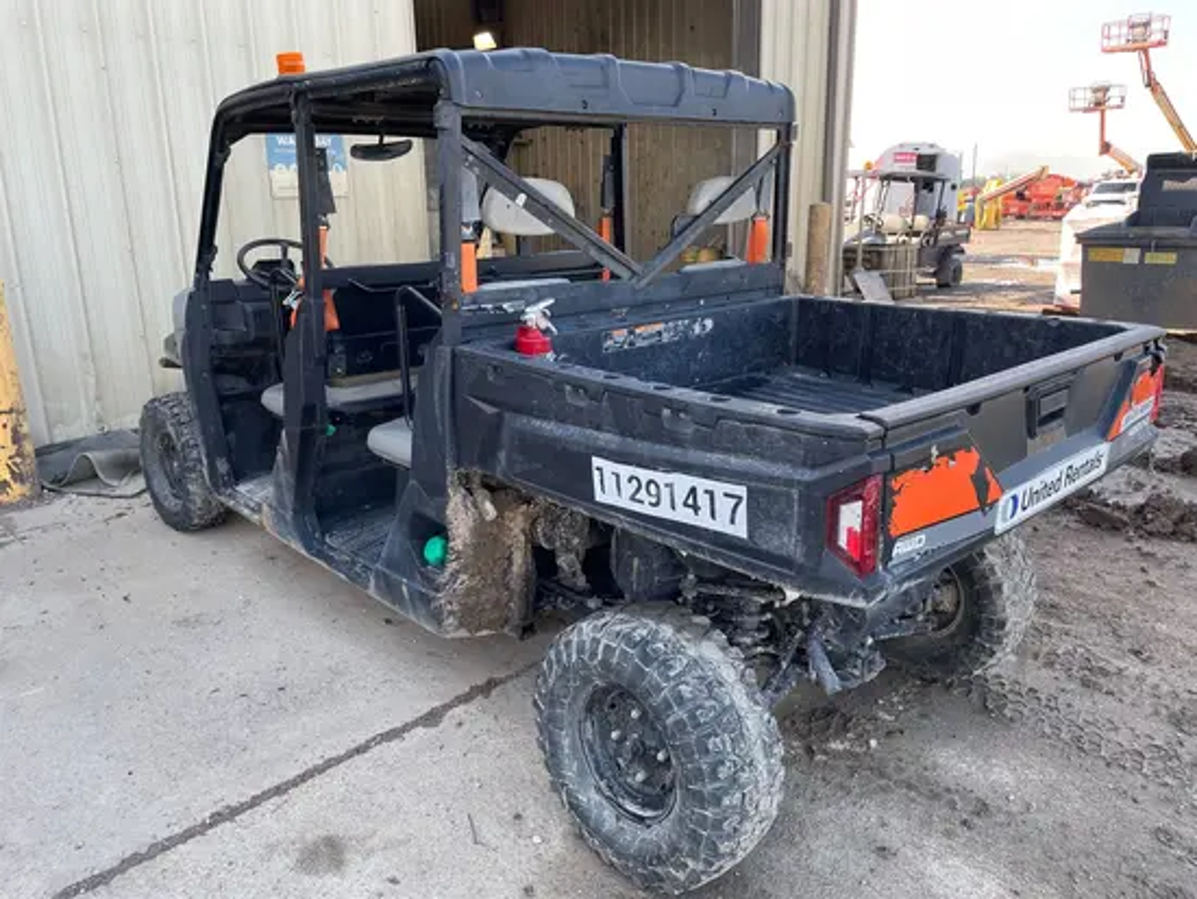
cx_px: 598
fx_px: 899
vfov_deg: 53.1
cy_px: 450
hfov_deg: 67.3
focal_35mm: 26
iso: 40
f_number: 1.6
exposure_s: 1/308
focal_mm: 4.2
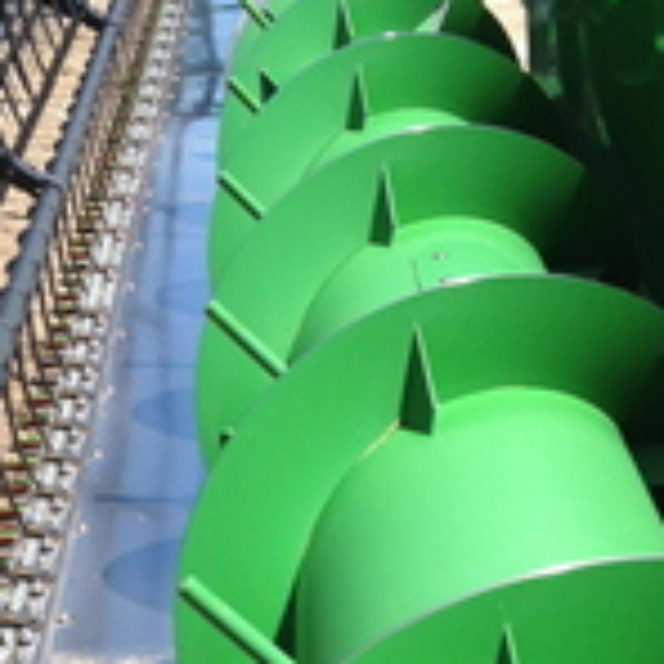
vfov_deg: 20.0
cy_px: 606
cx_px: 130
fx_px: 1845
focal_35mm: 85
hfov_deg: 20.2
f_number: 2.4
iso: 64
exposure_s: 1/1062
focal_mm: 4.28
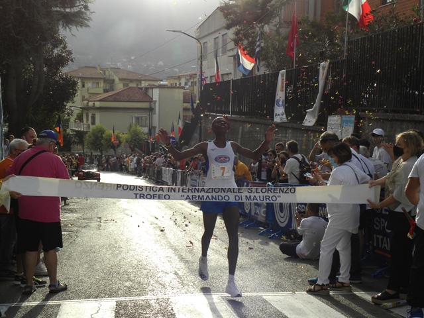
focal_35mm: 46
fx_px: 563
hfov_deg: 41.2
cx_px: 212
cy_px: 159
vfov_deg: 31.5
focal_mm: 8.2
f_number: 5
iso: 64
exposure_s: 1/226
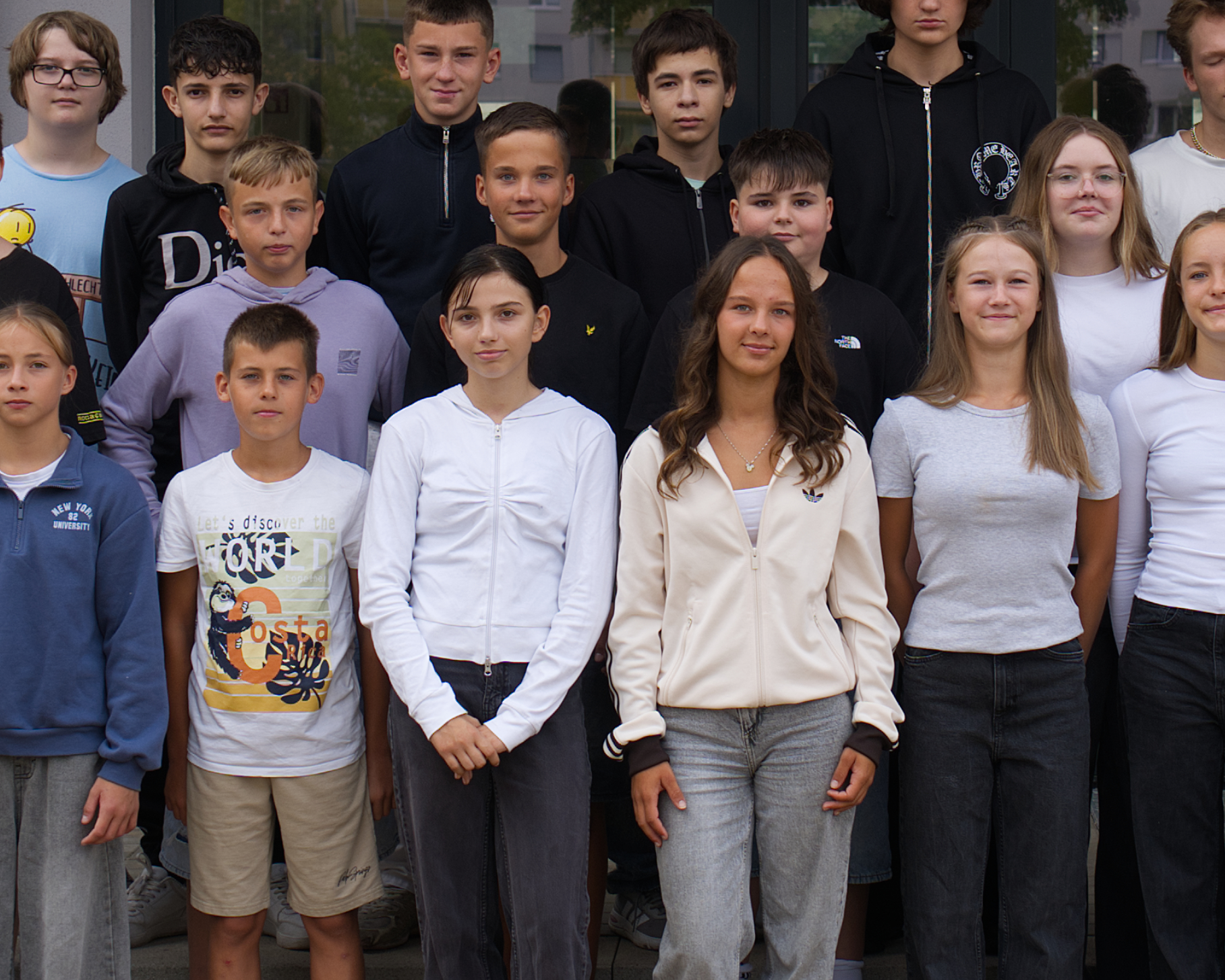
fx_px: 3843
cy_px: 368
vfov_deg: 14.5
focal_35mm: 106
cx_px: 740
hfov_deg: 18.1
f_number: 4
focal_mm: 35
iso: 100
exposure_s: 1/200
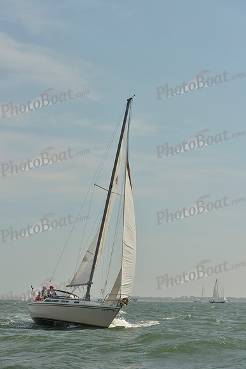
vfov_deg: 28.8
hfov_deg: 19.5
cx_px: 123
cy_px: 184
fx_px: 717
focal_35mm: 70
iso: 200
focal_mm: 70
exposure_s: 1/1250
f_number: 9
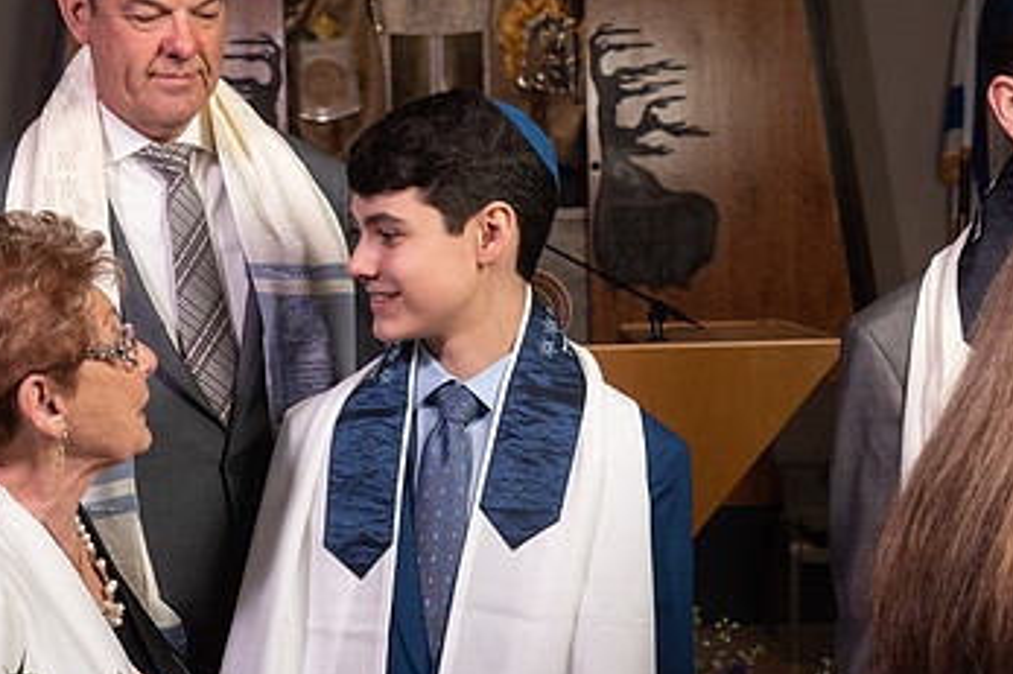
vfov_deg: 16.6
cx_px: 365
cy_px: 366
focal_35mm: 82
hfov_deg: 24.7
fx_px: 2306
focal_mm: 49
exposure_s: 1/250
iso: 1250
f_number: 8
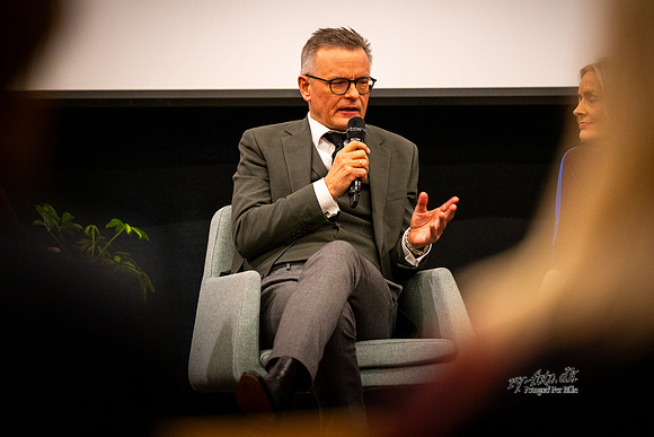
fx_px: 3634
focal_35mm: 200
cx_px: 327
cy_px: 218
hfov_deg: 10.3
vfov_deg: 6.9
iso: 6400
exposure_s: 1/200
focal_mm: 200
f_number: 2.8
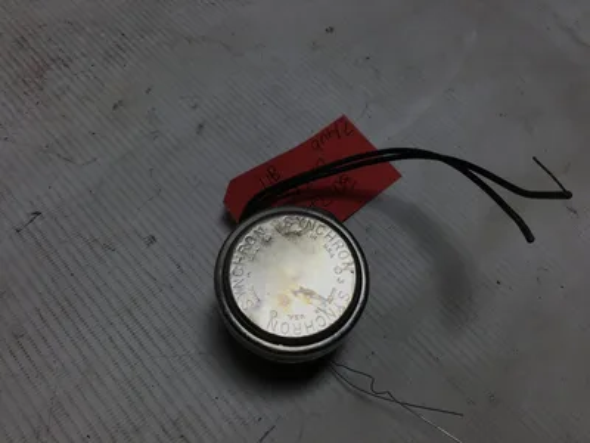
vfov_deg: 45.4
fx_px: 528
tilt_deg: -55.3
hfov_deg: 58.4
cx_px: 295
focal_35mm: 31
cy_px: 222
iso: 25
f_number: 2.4
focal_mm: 3.3
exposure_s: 1/769
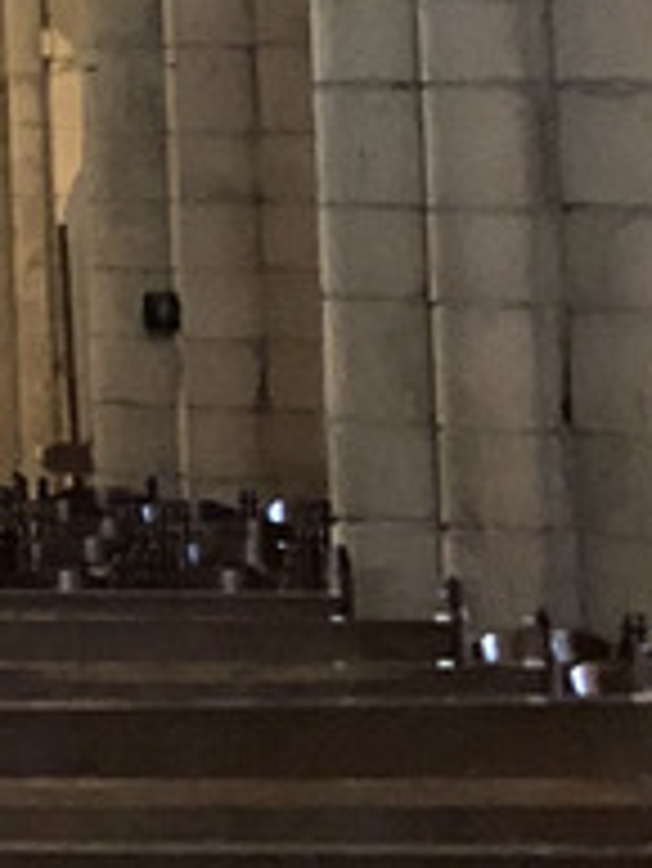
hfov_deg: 8.2
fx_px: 4365
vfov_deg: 10.4
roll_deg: +0.0
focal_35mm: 174
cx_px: -571
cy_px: -886
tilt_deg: +16.7
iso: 250
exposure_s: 1/4
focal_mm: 4
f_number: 1.8
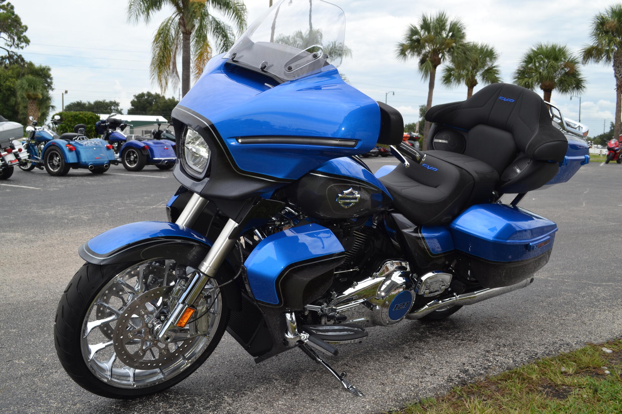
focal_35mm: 33
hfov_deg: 57.2
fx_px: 570
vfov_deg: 40.0
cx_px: 311
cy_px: 207
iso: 100
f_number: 7.1
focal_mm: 22
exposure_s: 1/200
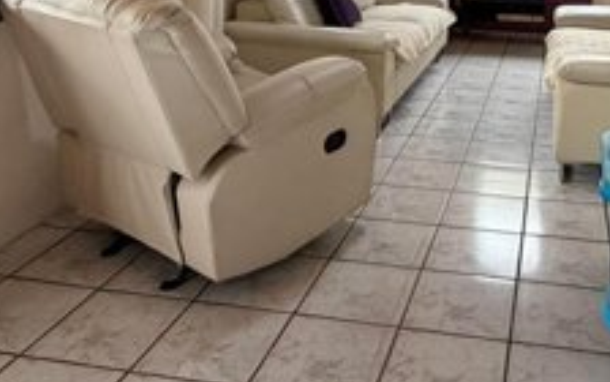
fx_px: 698
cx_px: 451
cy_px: -104
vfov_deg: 26.3
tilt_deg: +0.1
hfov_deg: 45.7
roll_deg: -0.5
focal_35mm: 42
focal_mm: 2.22
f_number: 2.2
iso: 250
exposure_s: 1/121
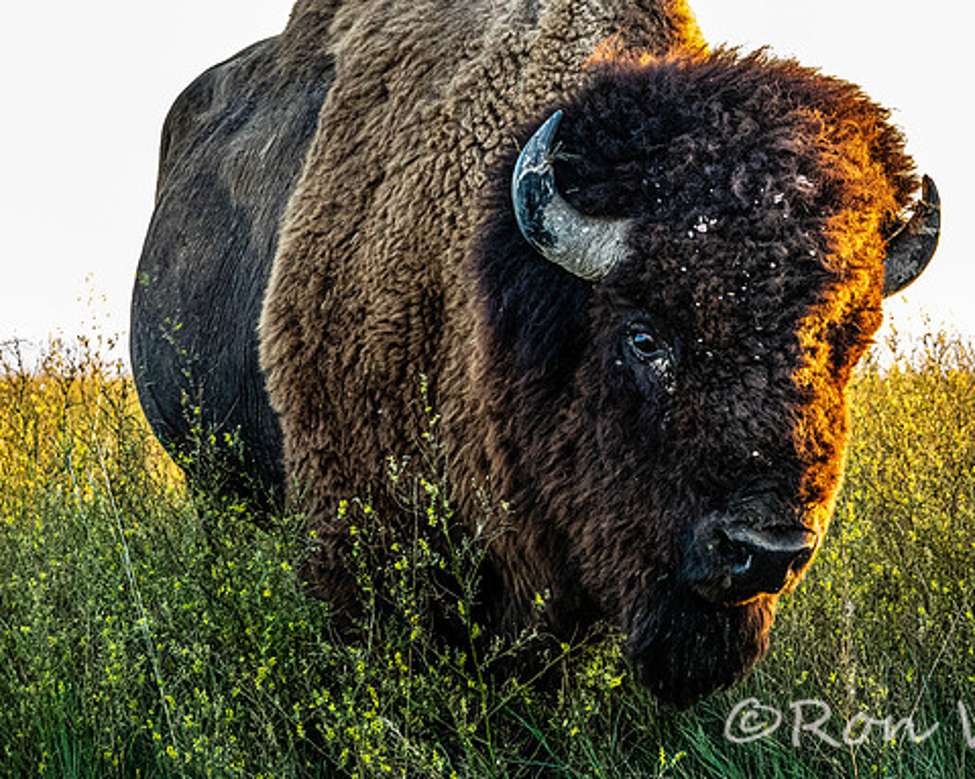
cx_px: 584
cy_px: 387
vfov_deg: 7.4
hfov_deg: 9.2
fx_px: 6030
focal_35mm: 209
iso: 2000
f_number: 4
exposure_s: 1/250
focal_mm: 67.46
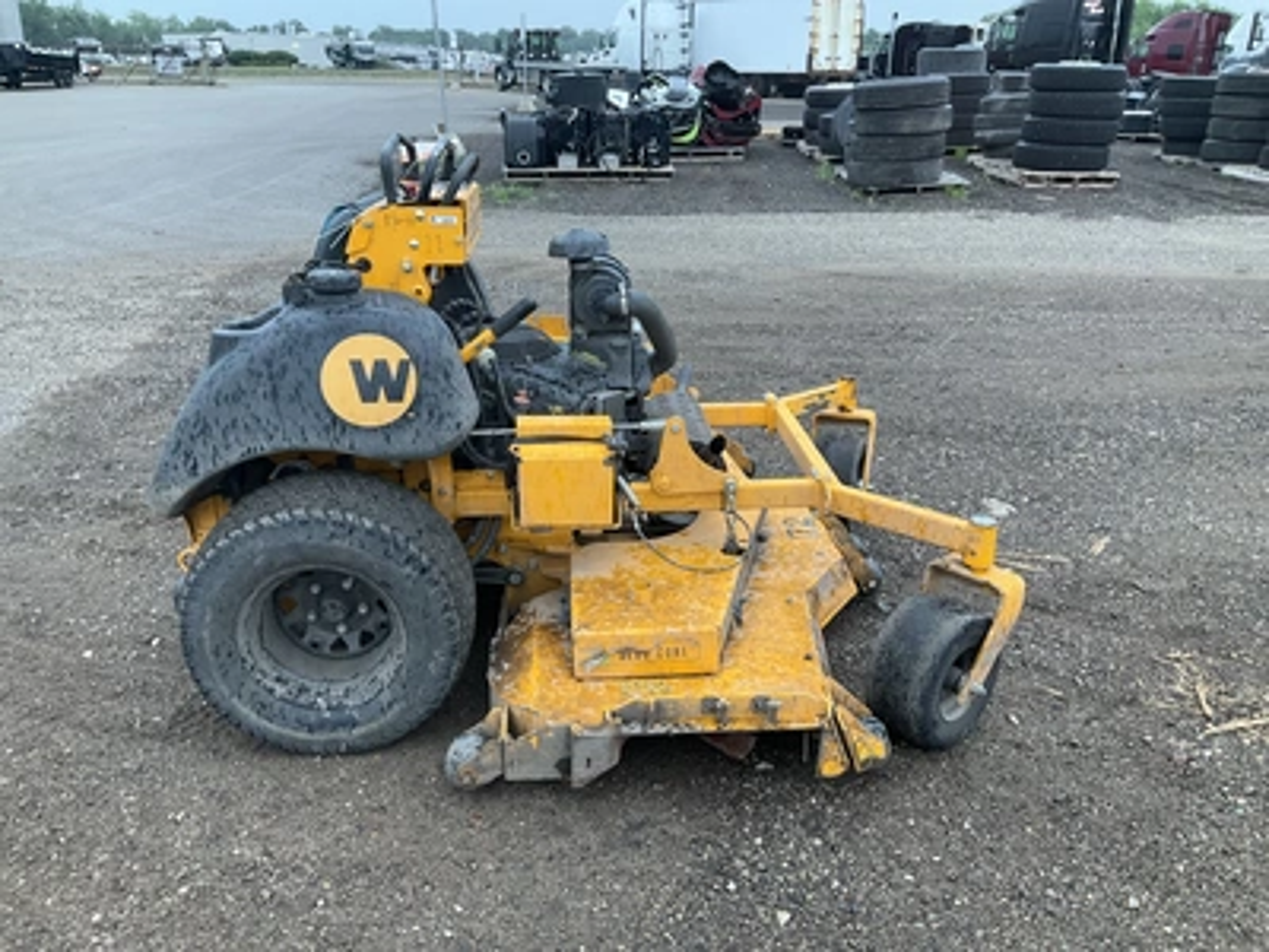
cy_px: 476
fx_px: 1063
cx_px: 634
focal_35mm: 29
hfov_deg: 61.7
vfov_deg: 48.2
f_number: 1.8
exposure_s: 1/102
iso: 64
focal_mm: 3
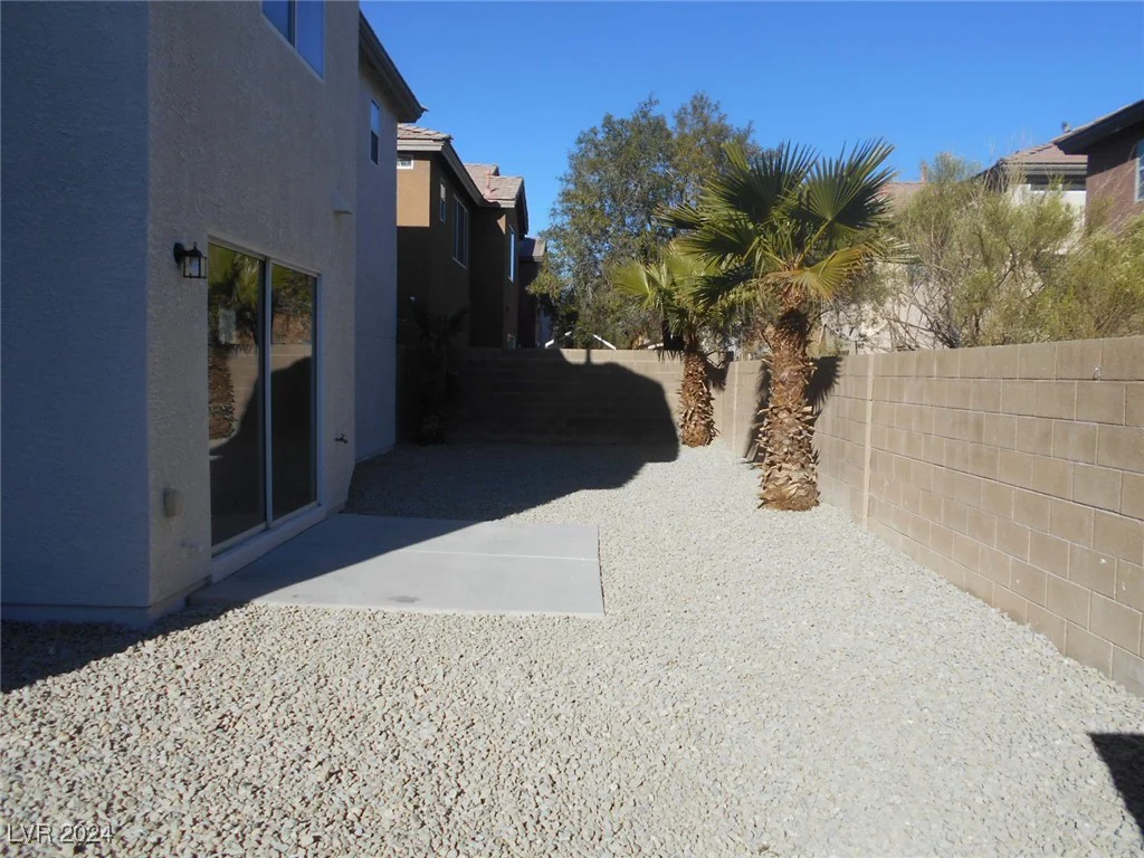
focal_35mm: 26
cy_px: 429
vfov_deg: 53.1
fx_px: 859
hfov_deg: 67.3
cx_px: 572
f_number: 3.2
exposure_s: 1/1250
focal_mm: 4.6
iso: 80
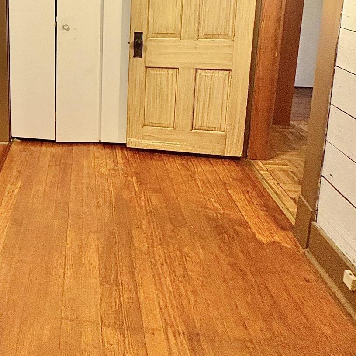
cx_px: 14
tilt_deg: -9.4
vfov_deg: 42.9
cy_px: 31
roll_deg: +0.5
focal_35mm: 35
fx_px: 407
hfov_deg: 42.0
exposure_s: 1/60
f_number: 2.2
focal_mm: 2.22
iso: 500
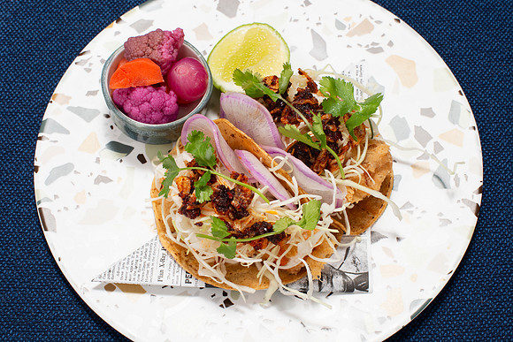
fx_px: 791
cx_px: 244
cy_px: 180
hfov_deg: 35.9
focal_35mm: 55
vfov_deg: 24.4
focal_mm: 50
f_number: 9
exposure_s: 1/125
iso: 200
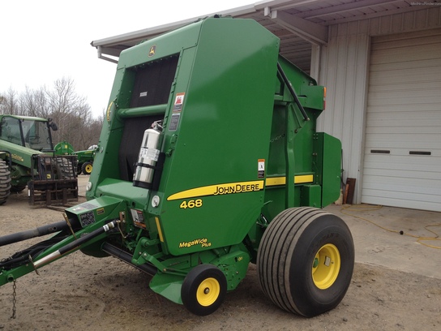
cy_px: 166
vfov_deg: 40.7
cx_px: 220
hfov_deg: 52.6
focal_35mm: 35
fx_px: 446
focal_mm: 4.28
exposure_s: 1/1200
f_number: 2.4
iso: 50
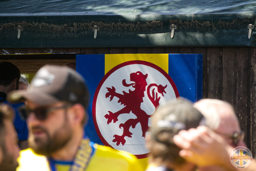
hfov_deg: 3.4
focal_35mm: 600
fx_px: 4269
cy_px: 86
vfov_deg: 2.3
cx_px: 128
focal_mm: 220
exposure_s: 1/320
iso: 200
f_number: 5.6
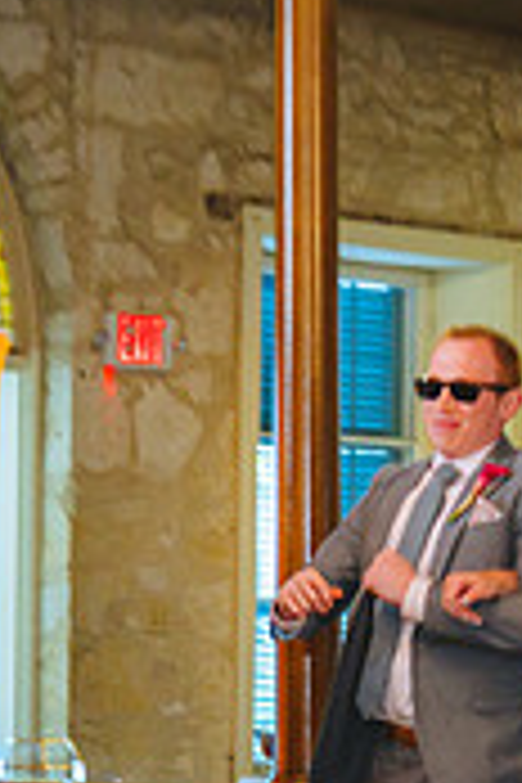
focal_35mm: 150
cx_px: 274
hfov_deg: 9.1
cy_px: 760
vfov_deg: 13.5
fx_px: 3262
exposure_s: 1/80
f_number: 2.8
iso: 1600
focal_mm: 45
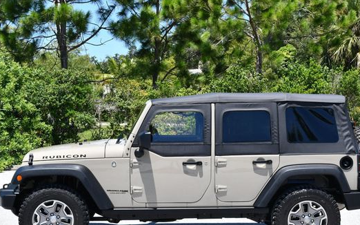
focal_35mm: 75
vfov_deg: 17.3
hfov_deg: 27.5
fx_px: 736
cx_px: 188
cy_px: 144
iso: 180
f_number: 8
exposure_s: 1/250
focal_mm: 30
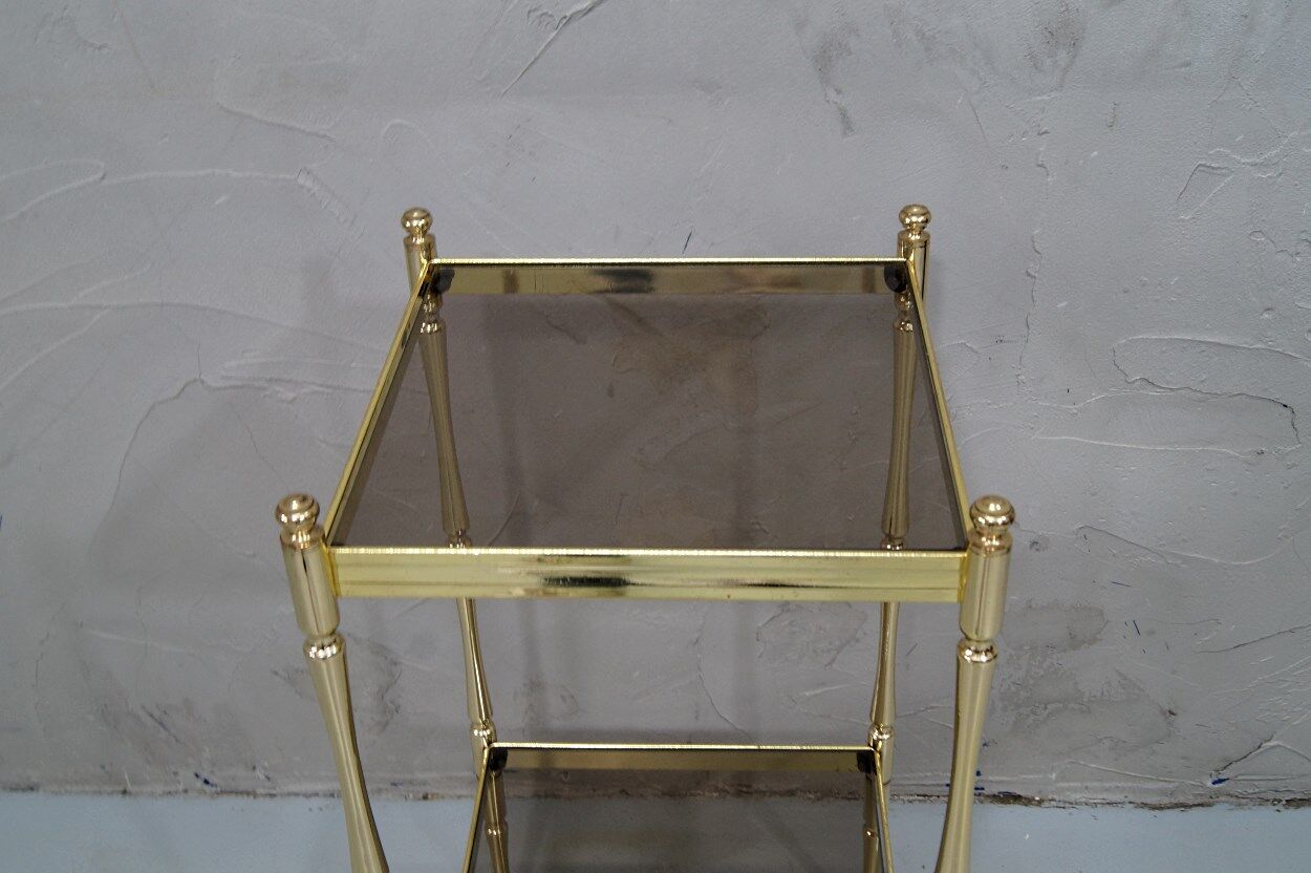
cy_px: 436
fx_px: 1419
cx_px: 656
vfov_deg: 34.2
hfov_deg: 49.6
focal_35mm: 39
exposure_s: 1/10
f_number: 8
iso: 400
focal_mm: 26
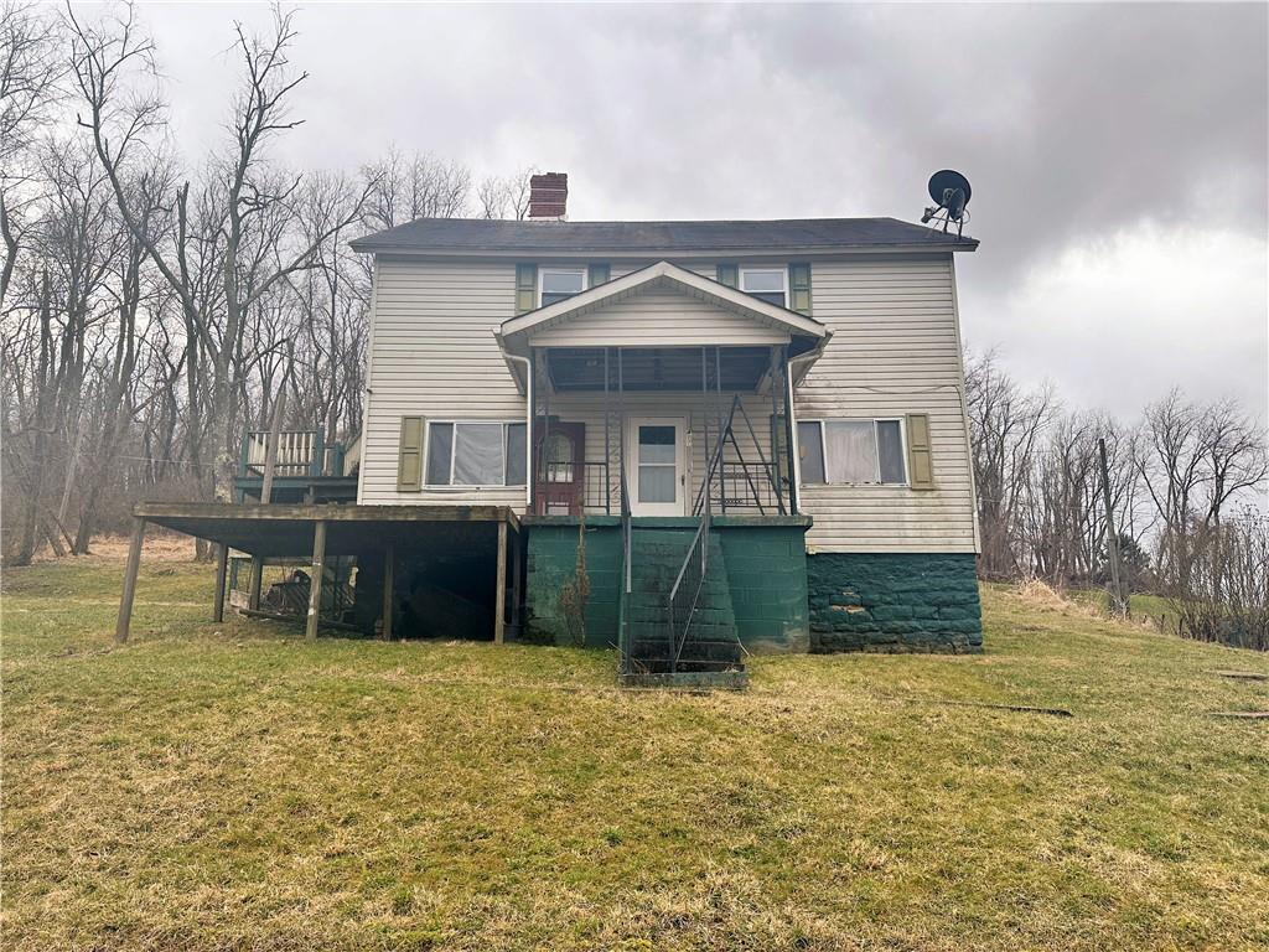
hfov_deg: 71.6
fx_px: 880
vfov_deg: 56.8
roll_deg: +0.2
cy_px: 476
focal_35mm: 24
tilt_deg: +11.8
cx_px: 634
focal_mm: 6.86
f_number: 1.78
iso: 80
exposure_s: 1/2353
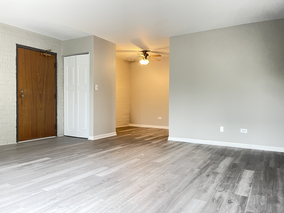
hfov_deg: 69.4
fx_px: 205
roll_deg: +0.4
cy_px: 106
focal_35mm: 25
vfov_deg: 54.9
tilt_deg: -0.9
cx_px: 142
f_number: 1.6
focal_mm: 5.1
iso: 500
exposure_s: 1/40
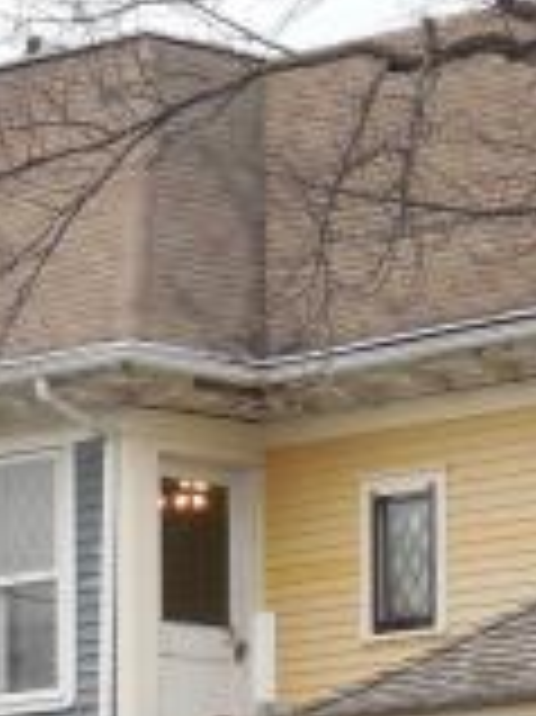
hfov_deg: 5.9
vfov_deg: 7.8
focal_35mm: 252
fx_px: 5210
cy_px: 730
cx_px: 275
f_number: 4.4
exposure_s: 1/200
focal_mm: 12.5
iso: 125
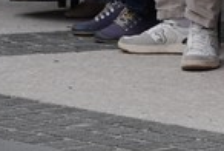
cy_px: -294
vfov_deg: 2.5
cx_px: 641
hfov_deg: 3.7
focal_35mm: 546
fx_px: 3404
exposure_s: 1/200
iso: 100
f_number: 6.3
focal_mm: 78
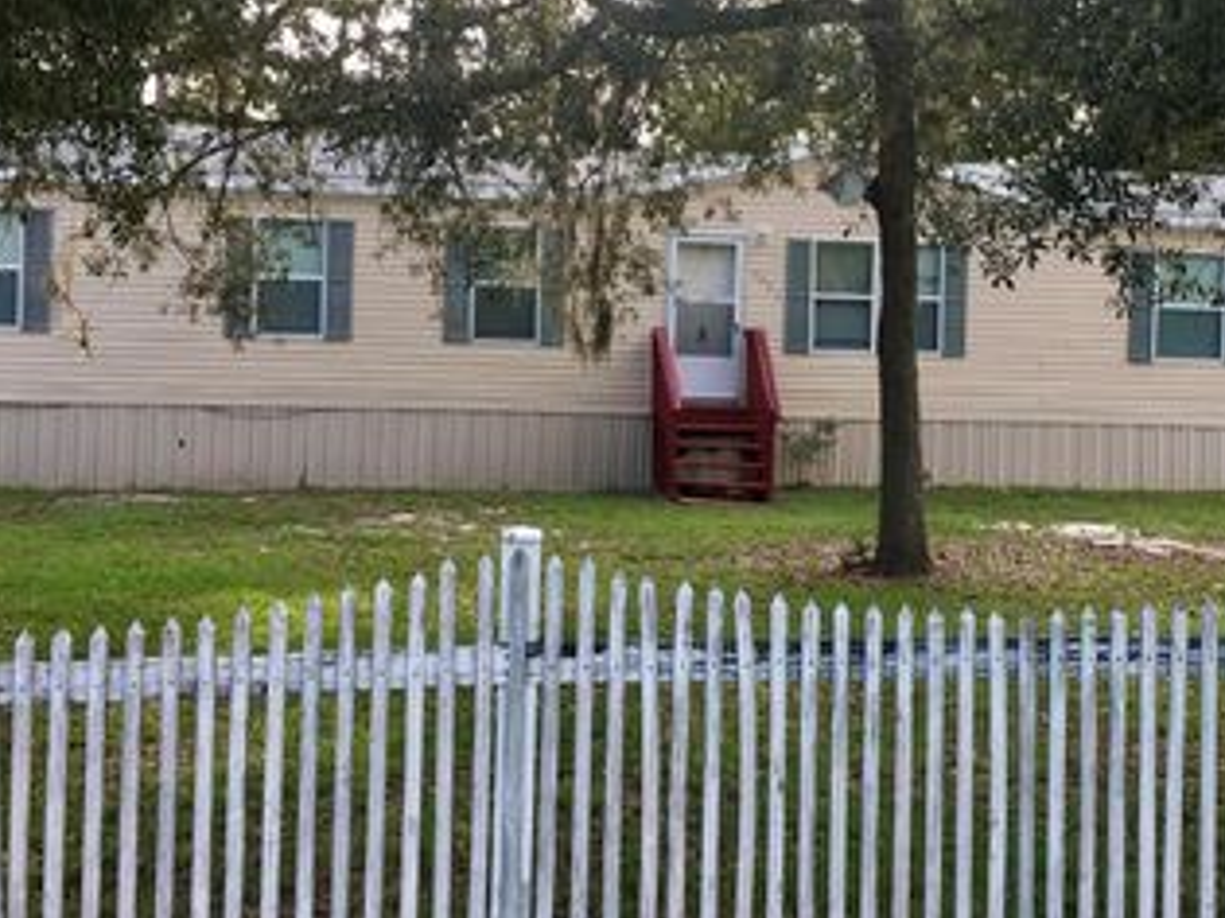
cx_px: 766
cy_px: 352
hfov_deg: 41.0
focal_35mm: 46
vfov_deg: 31.4
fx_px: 1627
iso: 25
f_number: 2.2
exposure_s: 1/152
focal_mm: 4.15
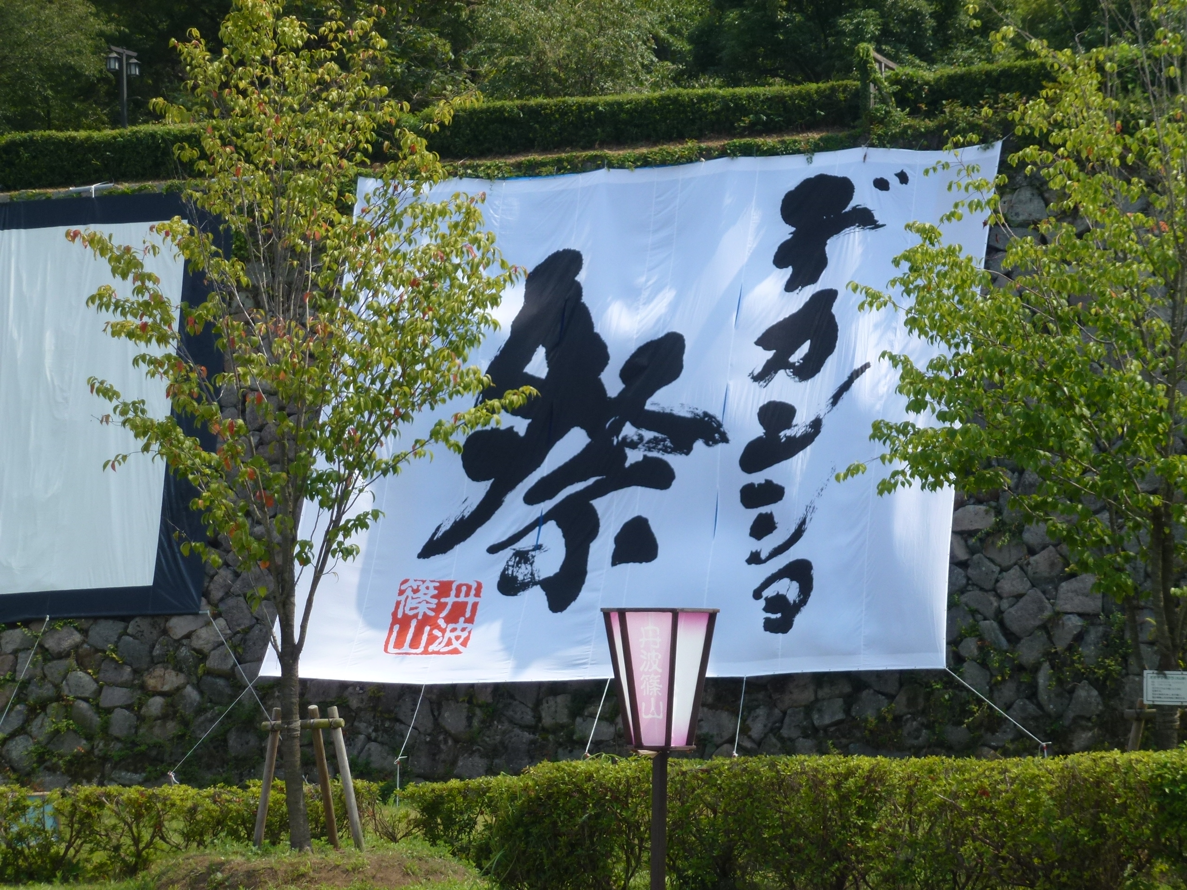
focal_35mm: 113
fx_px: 3875
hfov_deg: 17.4
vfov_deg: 13.1
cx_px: 594
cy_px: 445
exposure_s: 1/500
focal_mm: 20.2
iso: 100
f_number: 5.1
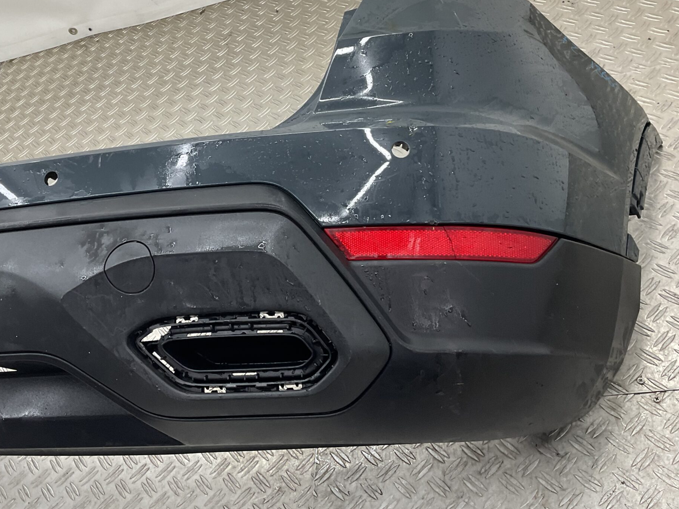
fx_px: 804
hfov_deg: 45.3
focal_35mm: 41
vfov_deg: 35.0
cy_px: 198
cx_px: 242
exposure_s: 1/100
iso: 40
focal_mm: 3
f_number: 1.8
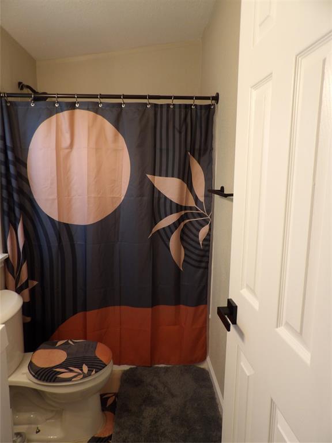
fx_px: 307
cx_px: 166
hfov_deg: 56.8
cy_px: 222
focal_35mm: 24
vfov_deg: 71.6
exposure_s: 1/32
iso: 200
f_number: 3.2
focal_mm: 4.3
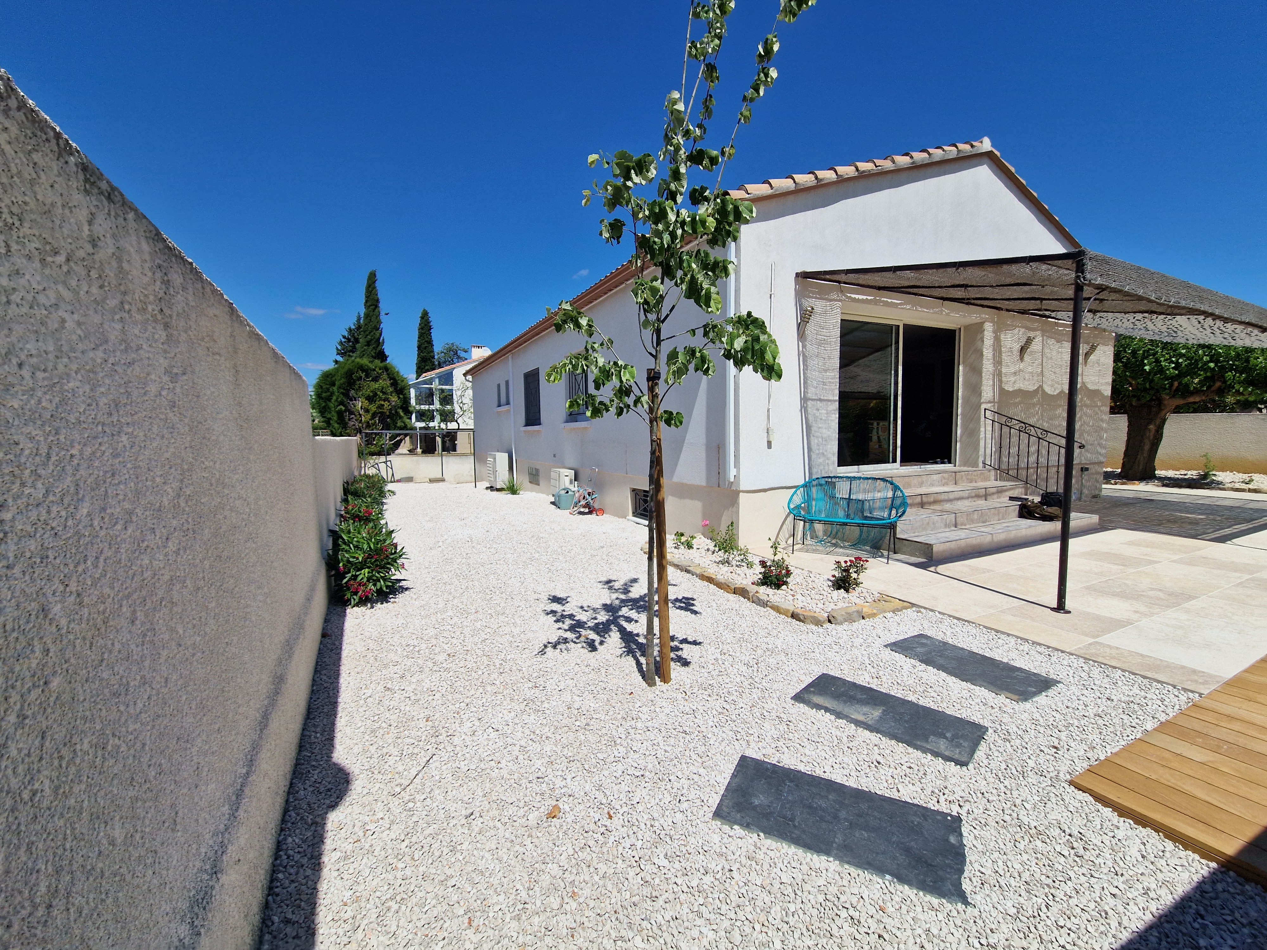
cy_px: 475
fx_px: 476
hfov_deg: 106.2
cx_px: 634
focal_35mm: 13
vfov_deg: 89.9
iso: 50
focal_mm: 2.2
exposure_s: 1/4560
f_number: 2.2
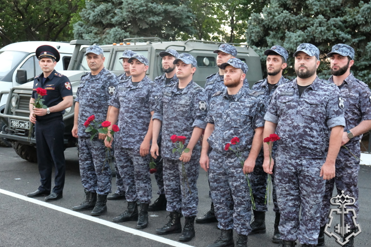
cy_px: 124
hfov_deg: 42.8
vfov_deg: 29.2
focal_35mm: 46
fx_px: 474
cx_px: 185
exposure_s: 1/85
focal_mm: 30.2
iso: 10000
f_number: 4.5
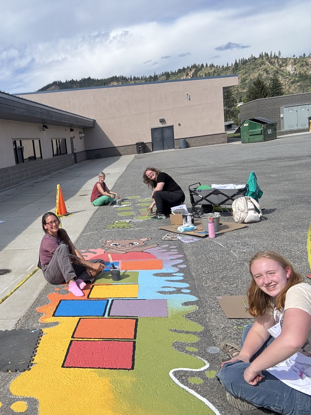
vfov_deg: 73.9
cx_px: 156
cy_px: 208
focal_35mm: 23
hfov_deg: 58.9
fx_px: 276
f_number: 1.9
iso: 25
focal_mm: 2.69
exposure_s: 1/981
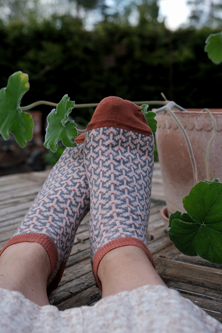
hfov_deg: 26.5
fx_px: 472
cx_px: 111
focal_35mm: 51
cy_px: 166
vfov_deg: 38.9
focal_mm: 34.3
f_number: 5.6
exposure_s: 1/600
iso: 800
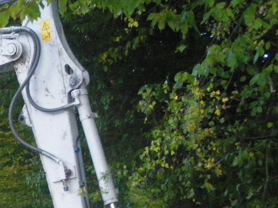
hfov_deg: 16.3
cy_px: 278
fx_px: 923
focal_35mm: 115
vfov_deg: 12.4
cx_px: -74
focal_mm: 6.3
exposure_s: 1/50
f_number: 3.5
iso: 500
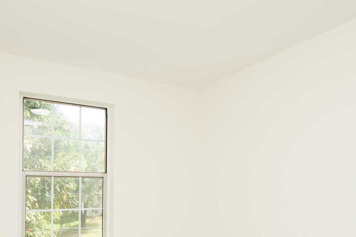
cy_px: 173
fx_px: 277
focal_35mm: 28
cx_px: 158
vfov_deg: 45.0
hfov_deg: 65.3
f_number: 7.1
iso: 320
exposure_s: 1/100
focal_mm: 10
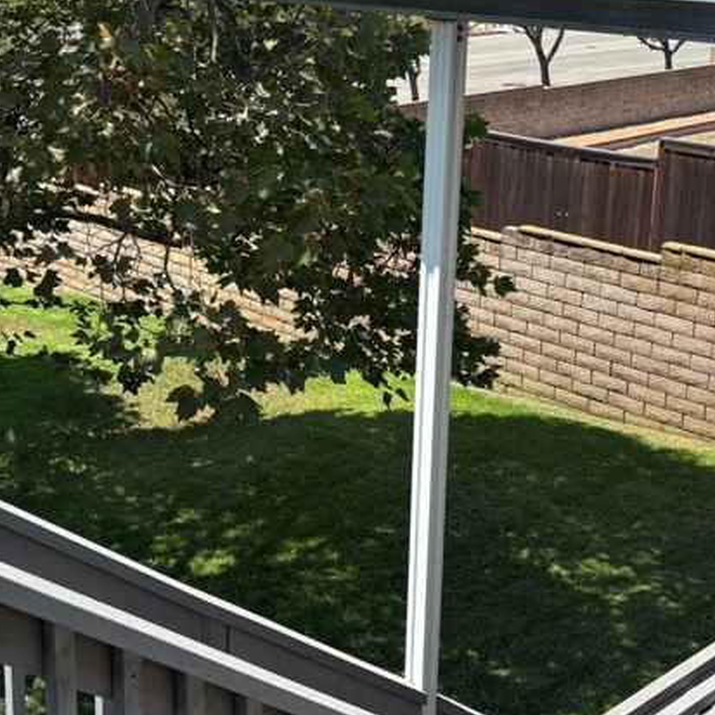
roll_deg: -0.9
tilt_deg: -15.9
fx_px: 1332
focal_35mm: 57
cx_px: 305
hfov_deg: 30.0
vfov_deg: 30.0
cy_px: 287
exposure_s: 1/1695
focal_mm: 5.96
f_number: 1.6
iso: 50
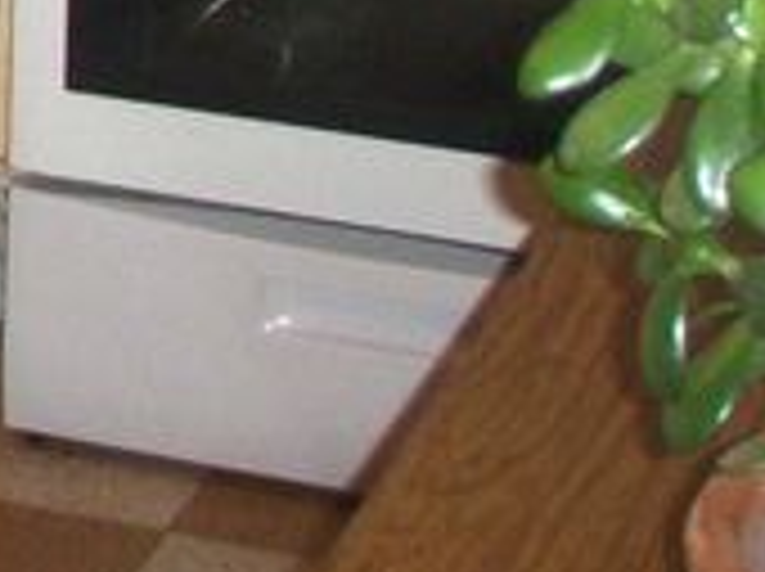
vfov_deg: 6.3
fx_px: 4943
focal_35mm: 224
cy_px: -734
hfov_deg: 8.1
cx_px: -1084
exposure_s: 1/30
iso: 200
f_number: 3.5
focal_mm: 6.7
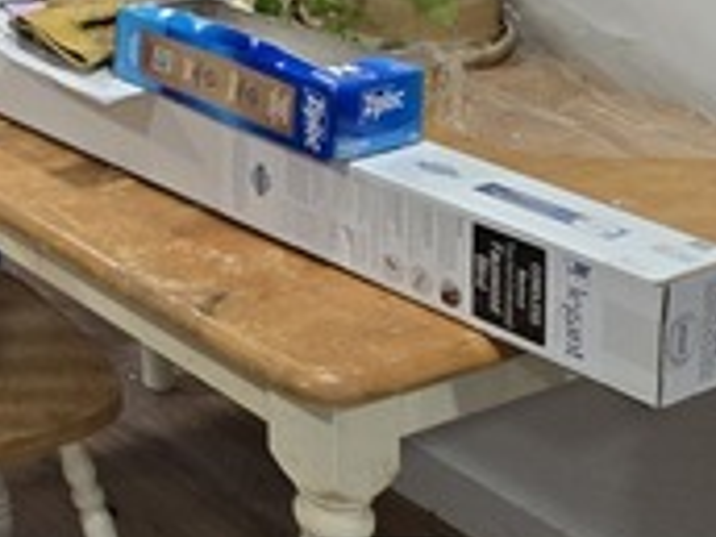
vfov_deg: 15.0
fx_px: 1841
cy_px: -333
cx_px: -418
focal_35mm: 89
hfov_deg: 18.8
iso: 125
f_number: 1.8
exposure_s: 1/120
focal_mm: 5.4
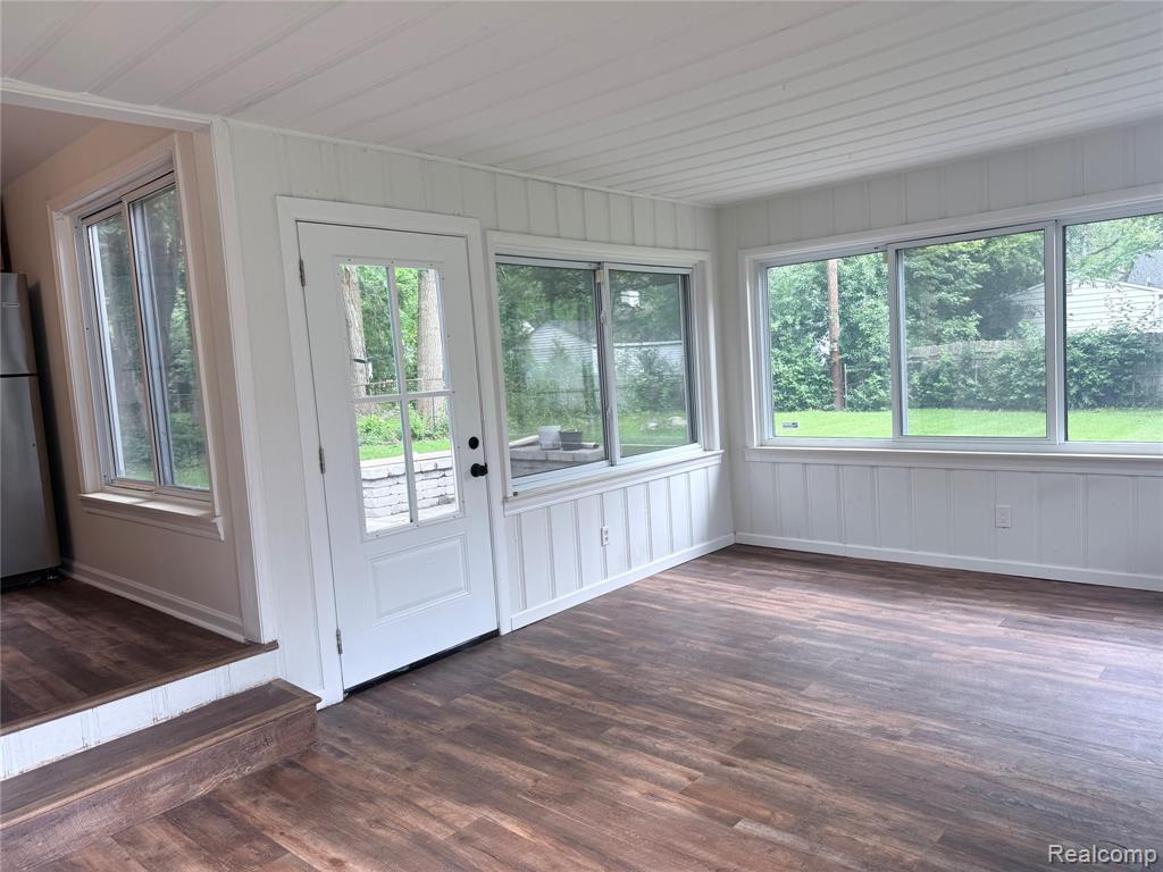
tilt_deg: -5.0
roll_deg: +3.4
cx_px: 582
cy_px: 436
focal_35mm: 24
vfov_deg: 56.8
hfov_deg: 71.6
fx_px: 806
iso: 80
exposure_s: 1/121
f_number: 1.78
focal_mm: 6.76
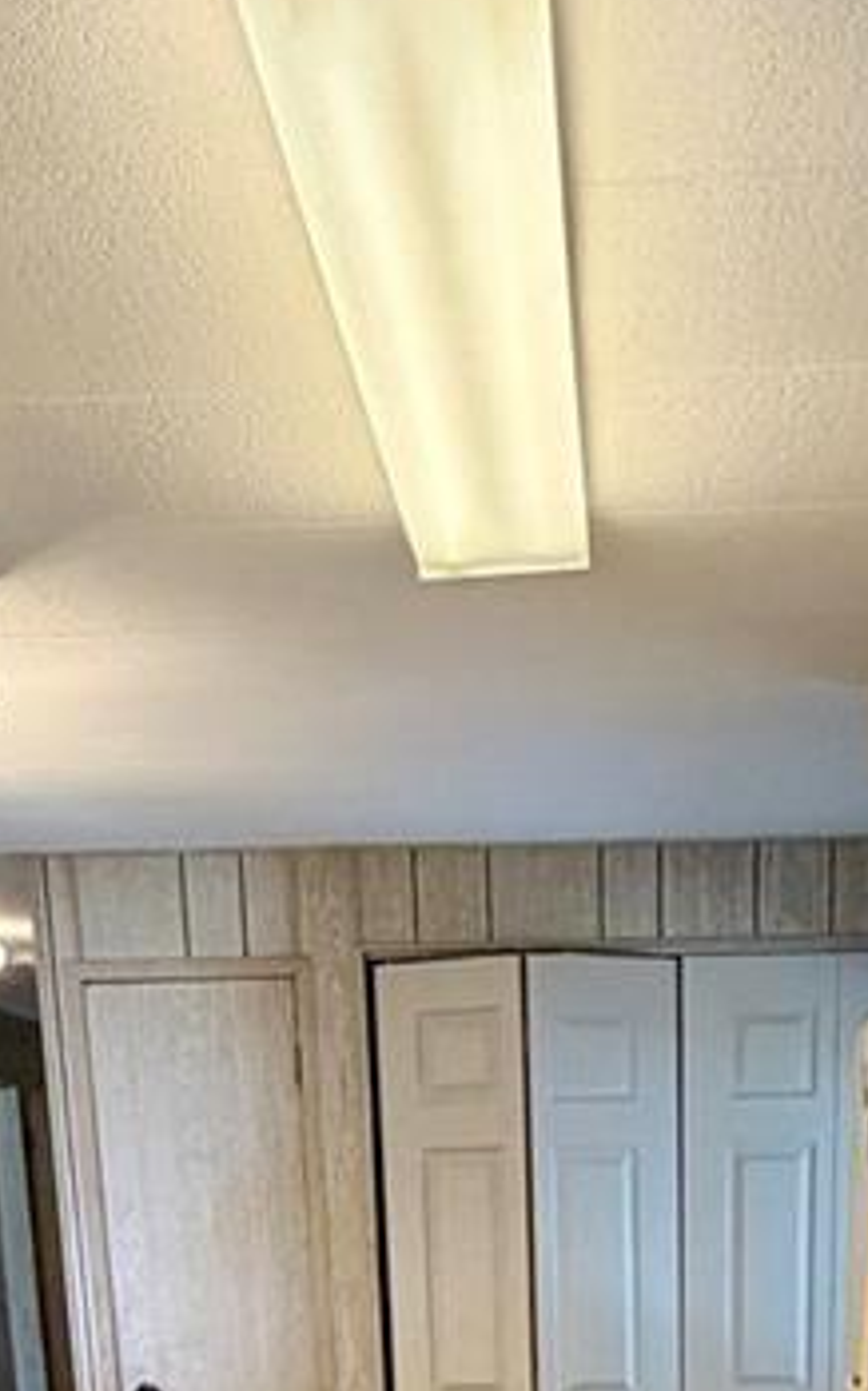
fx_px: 1931
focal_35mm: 51
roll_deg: +2.3
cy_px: 1817
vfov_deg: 30.8
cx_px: 597
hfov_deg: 25.2
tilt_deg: -16.6
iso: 320
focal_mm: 2.22
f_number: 2.2
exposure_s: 1/120
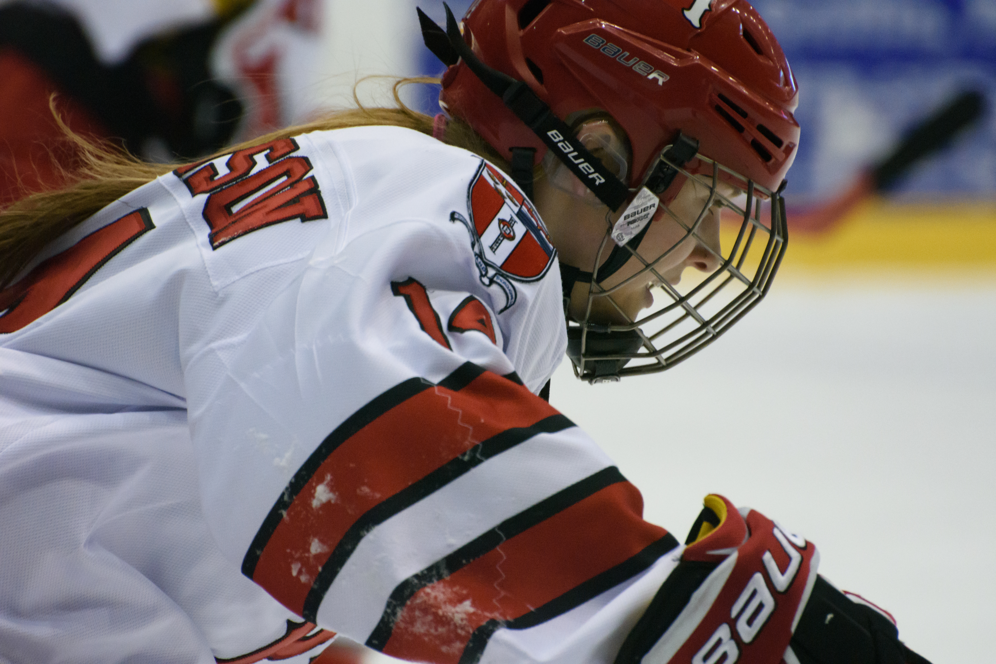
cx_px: 498
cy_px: 332
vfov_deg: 3.1
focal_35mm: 450
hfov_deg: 4.6
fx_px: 12449
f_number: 5.6
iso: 4000
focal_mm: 300
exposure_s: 1/500
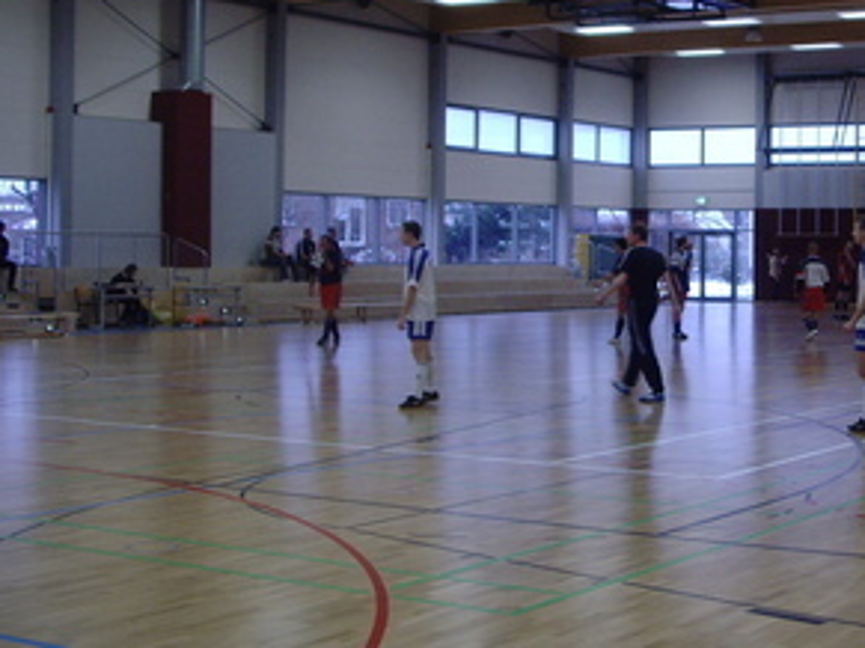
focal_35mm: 67
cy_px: 278
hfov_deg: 28.2
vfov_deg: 21.9
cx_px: 731
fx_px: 1674
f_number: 3.5
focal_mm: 6.6
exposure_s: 1/45
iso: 200
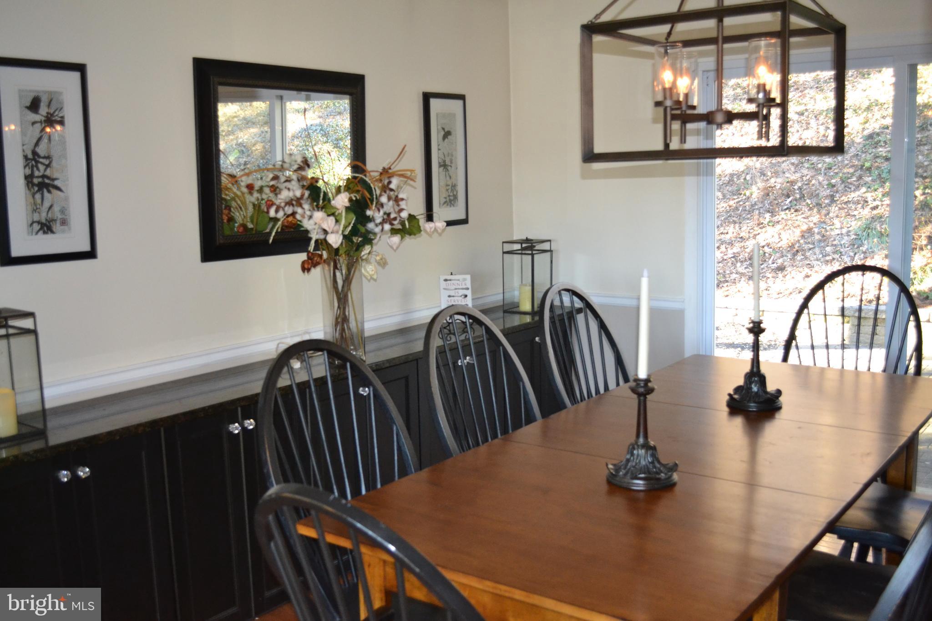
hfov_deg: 53.1
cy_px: 310
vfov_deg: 36.9
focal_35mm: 36
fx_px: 932
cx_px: 466
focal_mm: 24
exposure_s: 1/60
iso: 1600
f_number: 4
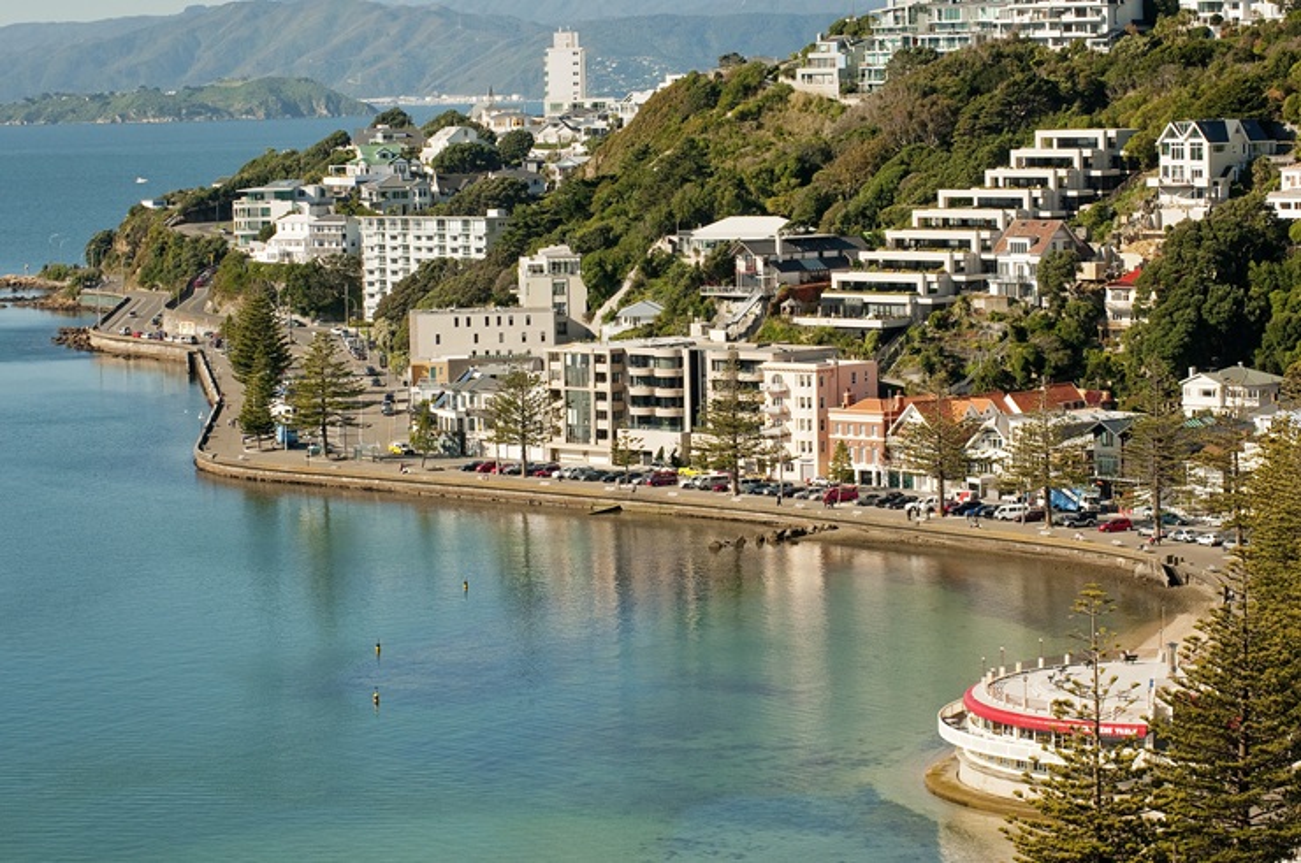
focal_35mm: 105
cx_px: 650
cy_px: 432
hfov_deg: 19.5
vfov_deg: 13.0
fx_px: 3789
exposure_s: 1/500
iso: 400
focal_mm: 70
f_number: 11
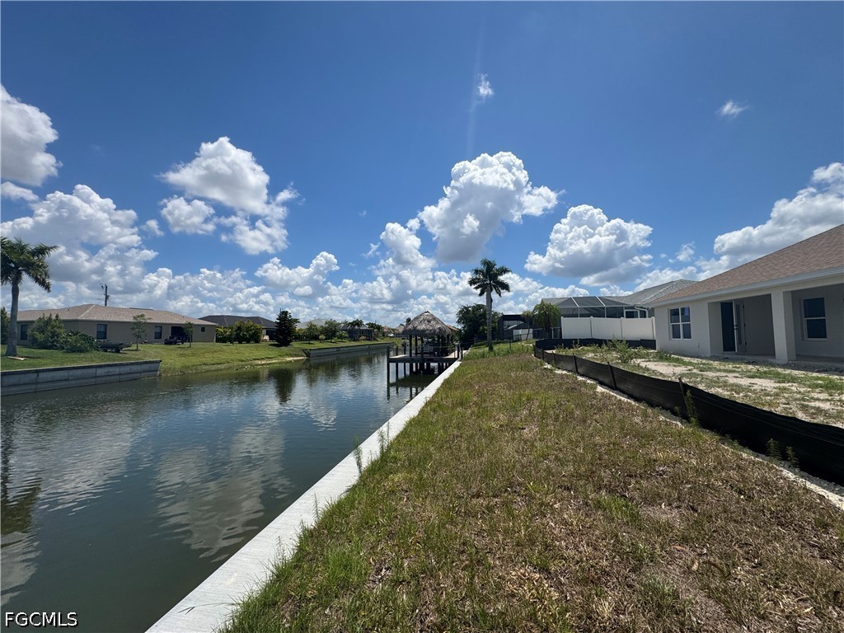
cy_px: 316
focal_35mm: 14
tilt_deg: +2.9
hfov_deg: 102.1
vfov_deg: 85.7
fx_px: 341
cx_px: 422
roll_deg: -0.1
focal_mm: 2.22
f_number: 2.2
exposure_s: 1/3906
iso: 40
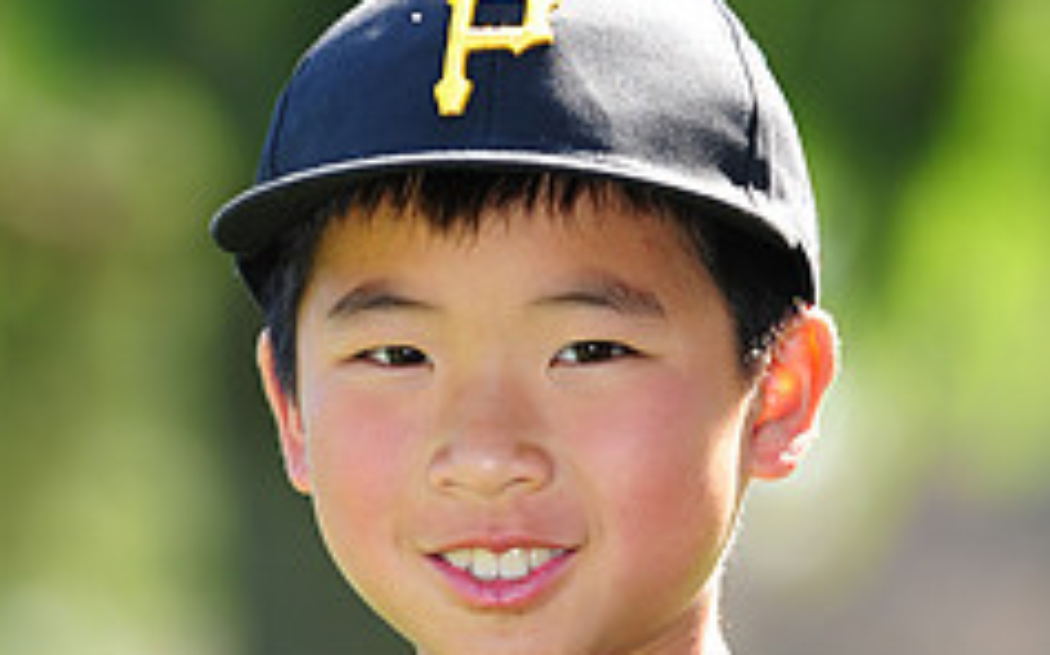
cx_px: 509
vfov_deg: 3.0
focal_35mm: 437
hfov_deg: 4.8
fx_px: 12502
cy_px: 721
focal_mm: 175
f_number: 4.5
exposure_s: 1/250
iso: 200
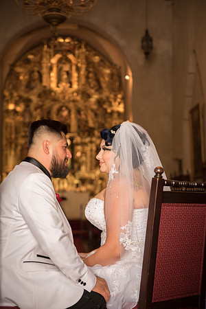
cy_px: 154
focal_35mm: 60
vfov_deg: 33.4
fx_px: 515
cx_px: 103
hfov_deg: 22.6
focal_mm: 60
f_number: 2.8
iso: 640
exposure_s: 1/60
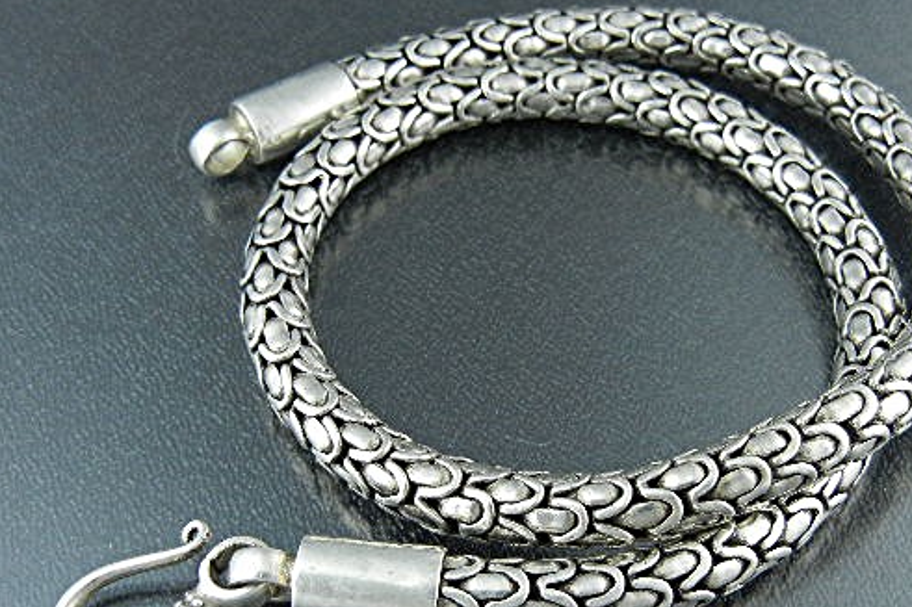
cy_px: 369
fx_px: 1545
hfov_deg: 32.8
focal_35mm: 61
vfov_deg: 22.2
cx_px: 516
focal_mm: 8.1
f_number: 3.8
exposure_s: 1/15.7
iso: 400
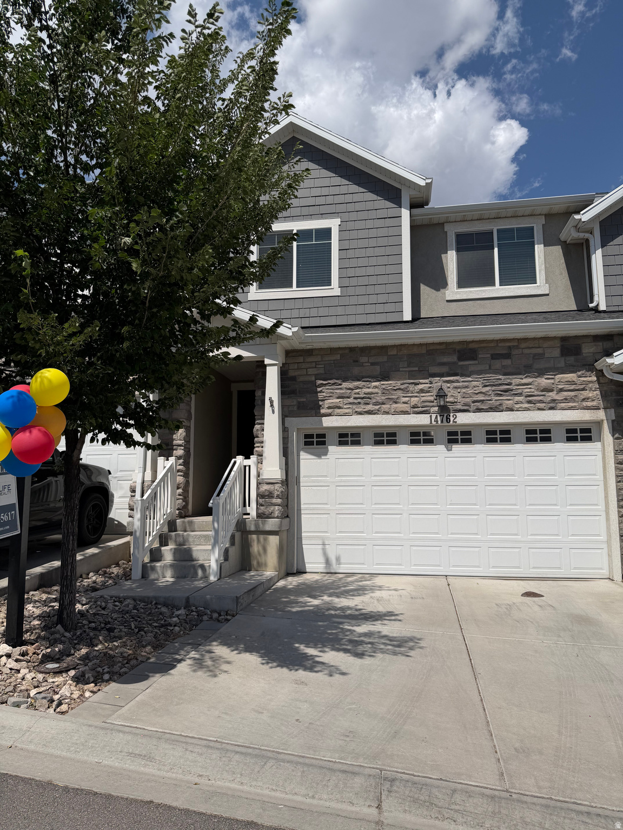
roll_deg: +1.1
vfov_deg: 71.6
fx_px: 576
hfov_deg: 56.8
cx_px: 312
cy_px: 415
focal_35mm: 24
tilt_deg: +12.3
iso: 80
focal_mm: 6.76
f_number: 1.78
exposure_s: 1/10309
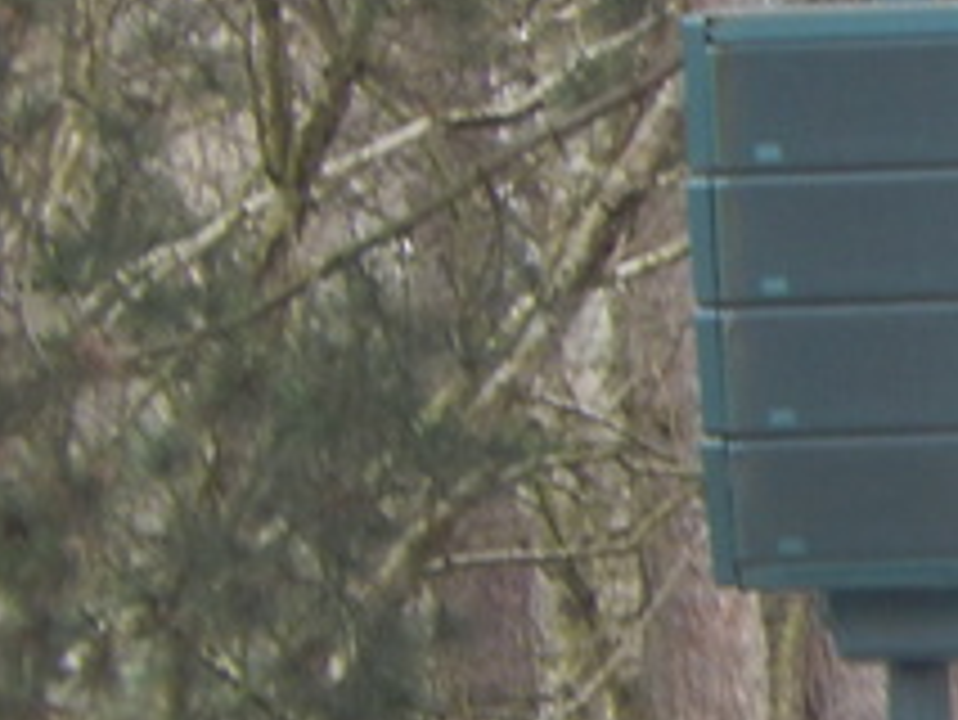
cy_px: 450
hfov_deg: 1.6
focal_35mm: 1263
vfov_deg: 1.2
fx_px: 34973
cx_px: 2037
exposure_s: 1/50
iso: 125
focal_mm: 47.8
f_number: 5.9
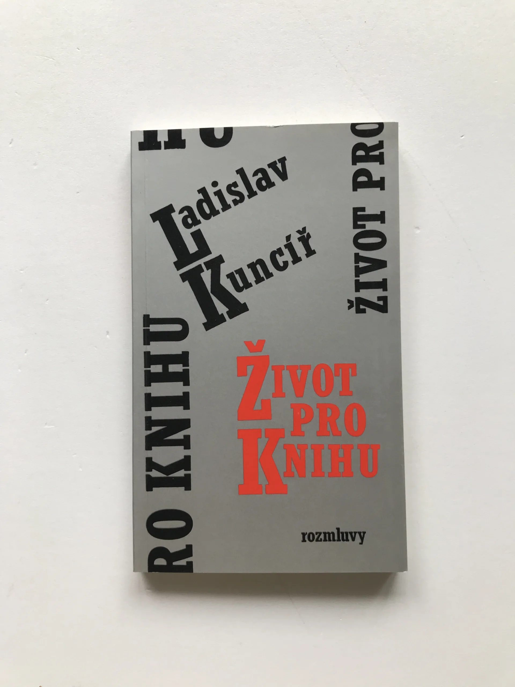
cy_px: 344
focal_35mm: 28
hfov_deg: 49.7
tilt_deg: -87.3
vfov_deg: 63.4
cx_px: 258
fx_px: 555
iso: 40
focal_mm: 3.99
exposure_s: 1/100
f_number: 1.8
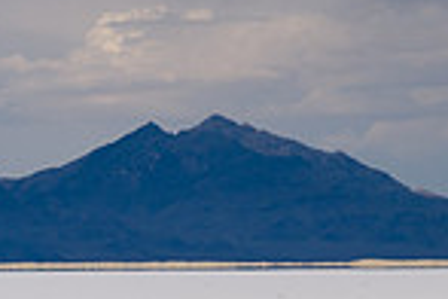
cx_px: -302
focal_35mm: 381
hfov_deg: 5.3
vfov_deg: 3.6
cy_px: 274
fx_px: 4741
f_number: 10
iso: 250
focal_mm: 85
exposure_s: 1/1250
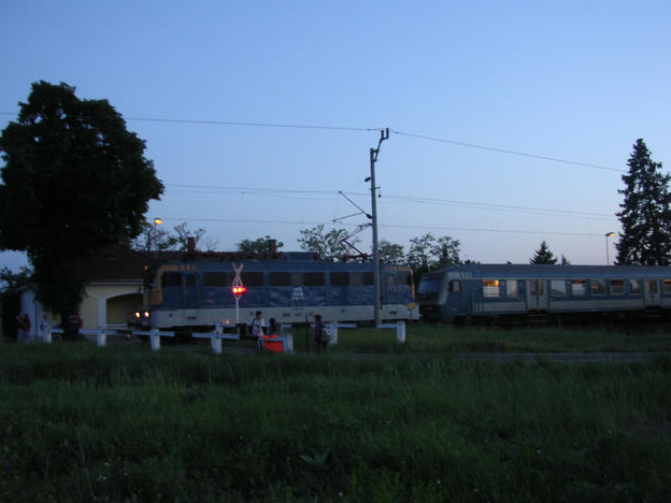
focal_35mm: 39
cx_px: 340
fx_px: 756
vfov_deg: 36.8
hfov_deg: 47.9
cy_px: 249
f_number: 2.8
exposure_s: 1/6
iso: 100
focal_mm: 5.8
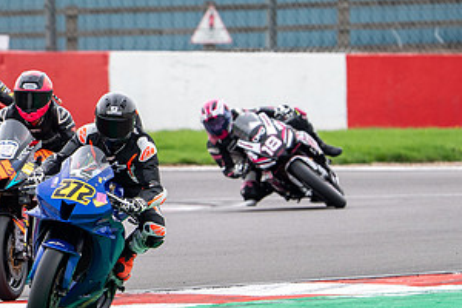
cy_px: 113
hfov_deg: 2.0
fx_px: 13243
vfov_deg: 1.3
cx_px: 14
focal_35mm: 1032
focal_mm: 400
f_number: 5.6
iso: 320
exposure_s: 1/500
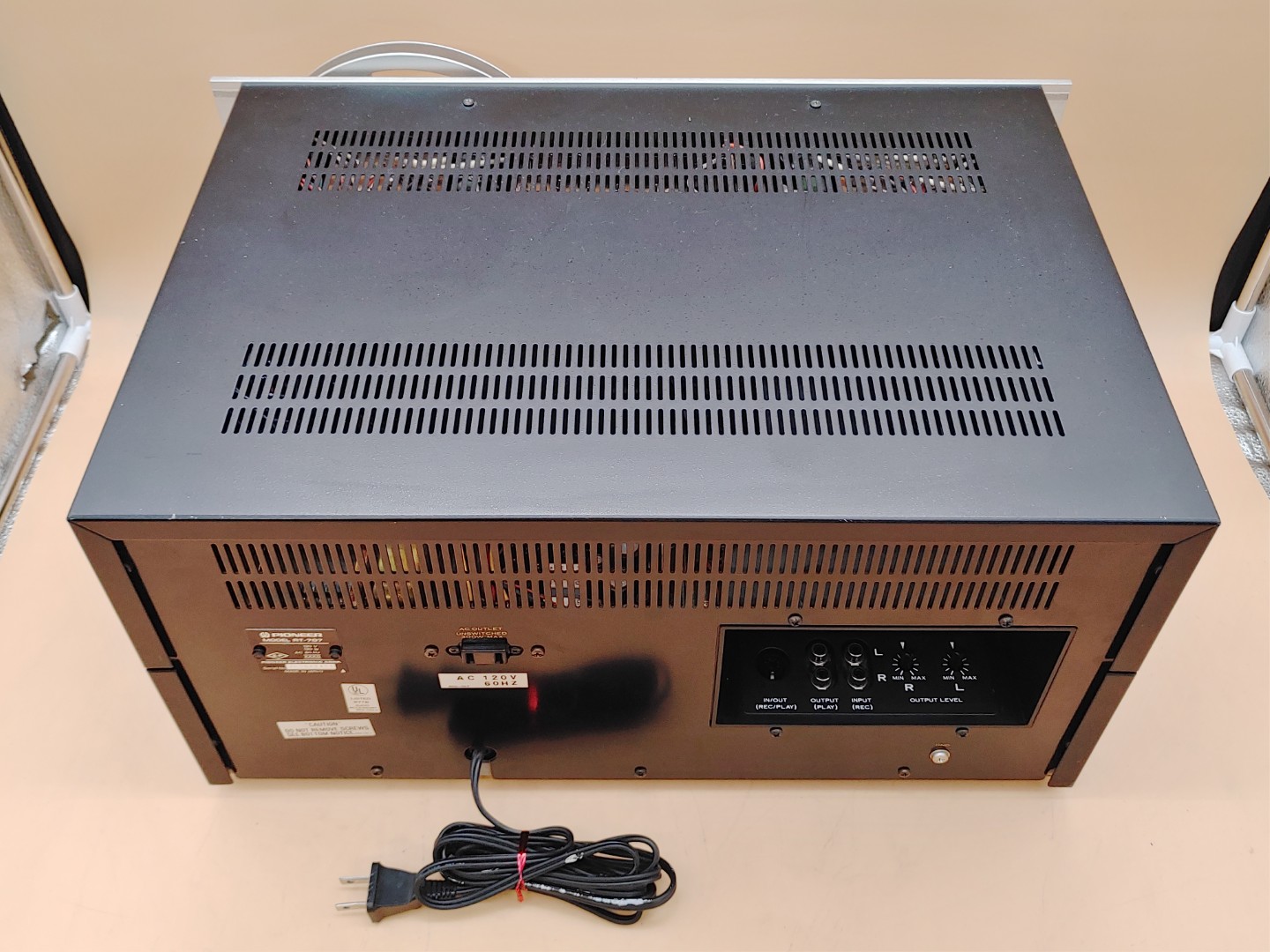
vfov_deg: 45.4
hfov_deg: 58.4
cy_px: 476
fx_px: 1137
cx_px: 635
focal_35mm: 31
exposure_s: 1/65
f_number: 1.8
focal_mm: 4.36
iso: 50
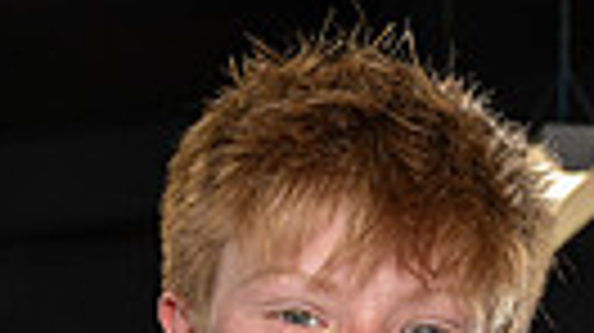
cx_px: 256
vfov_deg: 6.7
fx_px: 2644
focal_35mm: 168
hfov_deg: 12.8
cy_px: 918
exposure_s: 1/250
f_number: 7.1
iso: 800
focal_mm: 47
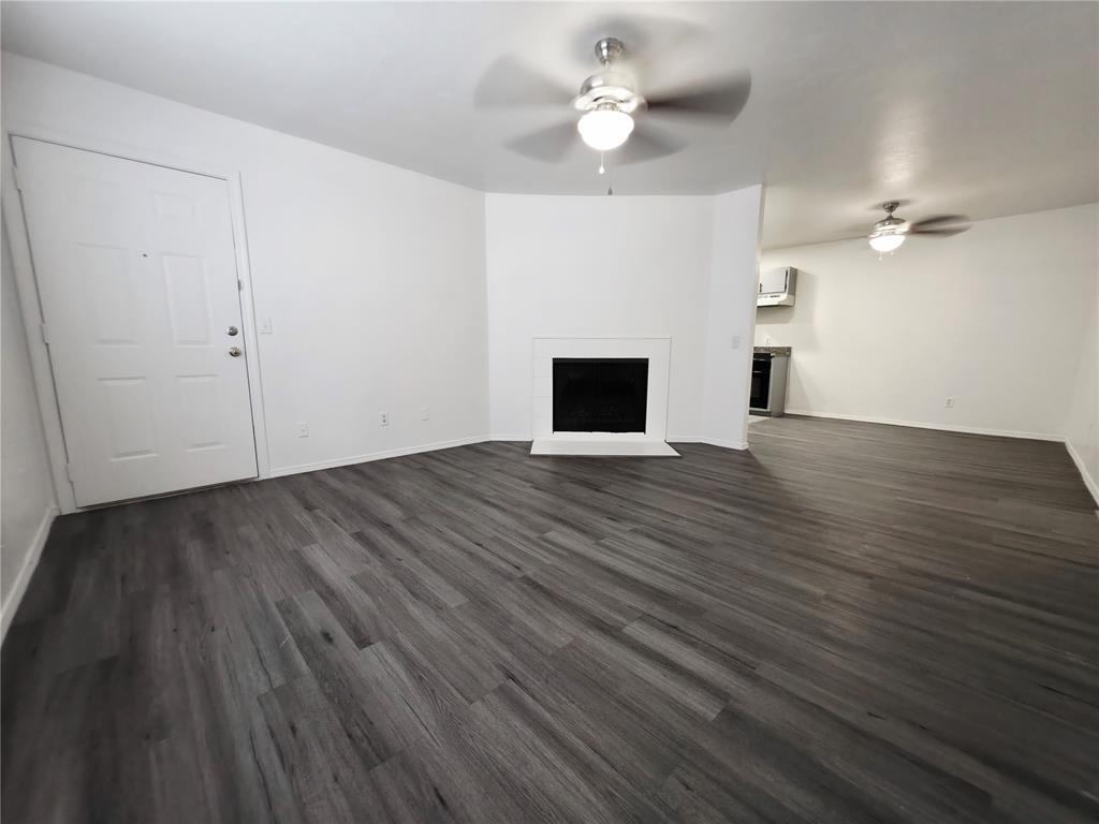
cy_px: 412
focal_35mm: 13
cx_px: 550
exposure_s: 1/24
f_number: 1.9
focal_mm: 2.2
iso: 160
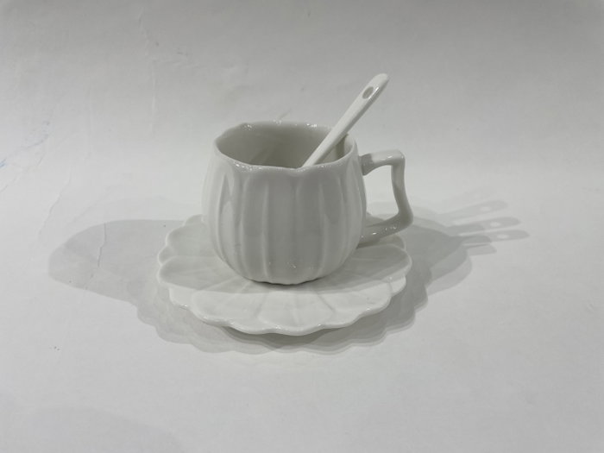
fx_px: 454
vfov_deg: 53.1
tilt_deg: -35.3
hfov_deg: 67.3
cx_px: 302
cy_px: 226
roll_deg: -0.6
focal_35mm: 26
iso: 32
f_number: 1.6
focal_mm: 4.2
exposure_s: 1/129
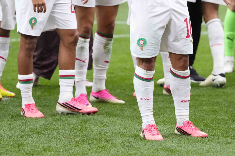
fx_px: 2331
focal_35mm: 357
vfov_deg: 3.8
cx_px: 153
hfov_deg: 5.8
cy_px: -33
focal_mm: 144
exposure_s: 1/3200
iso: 3200
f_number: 2.8
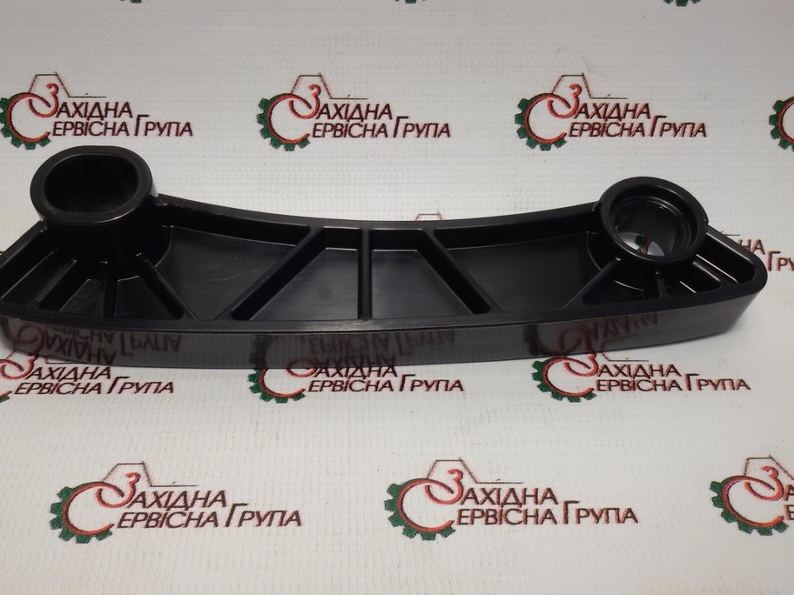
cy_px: 291
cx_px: 360
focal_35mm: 34
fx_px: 780
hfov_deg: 53.9
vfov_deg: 41.8
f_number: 2.4
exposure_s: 1/50
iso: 40
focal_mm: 2.93
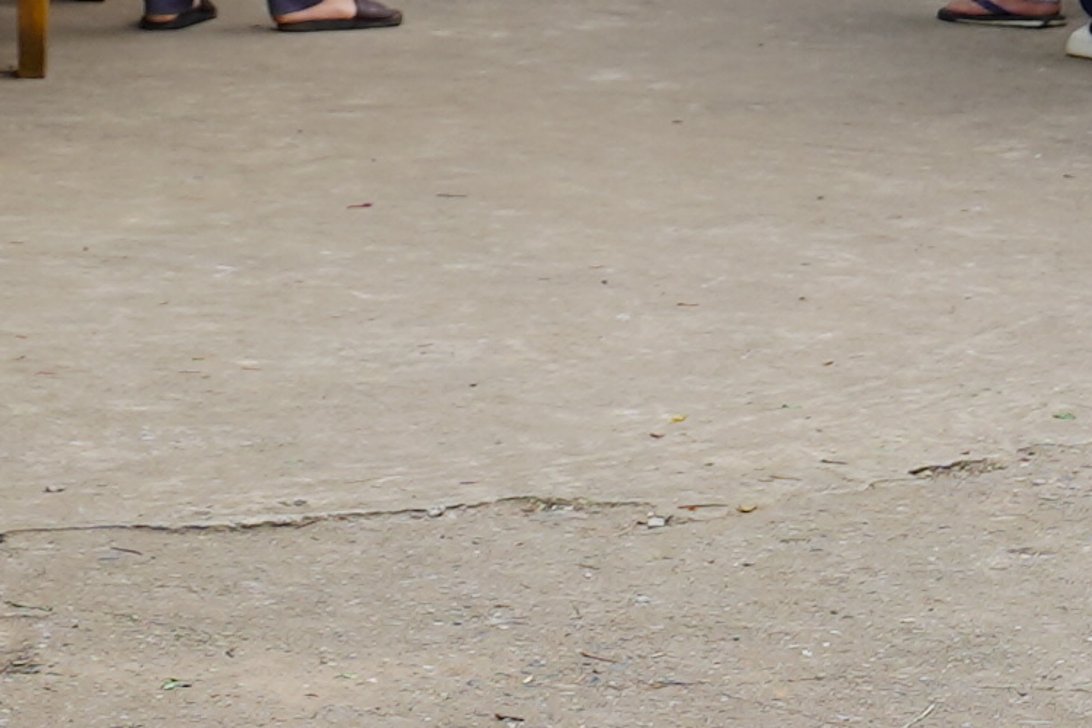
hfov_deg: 9.2
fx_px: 6794
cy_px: -566
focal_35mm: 224
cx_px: 568
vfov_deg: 6.0
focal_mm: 28
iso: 100
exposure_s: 1/60
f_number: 4.5
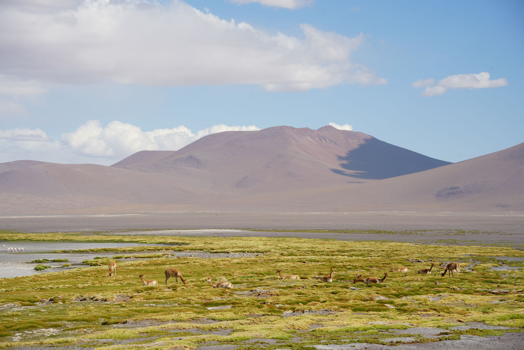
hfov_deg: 15.2
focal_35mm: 135
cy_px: 175
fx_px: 1965
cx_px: 262
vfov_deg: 10.2
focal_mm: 135
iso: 100
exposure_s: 1/250
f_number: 9
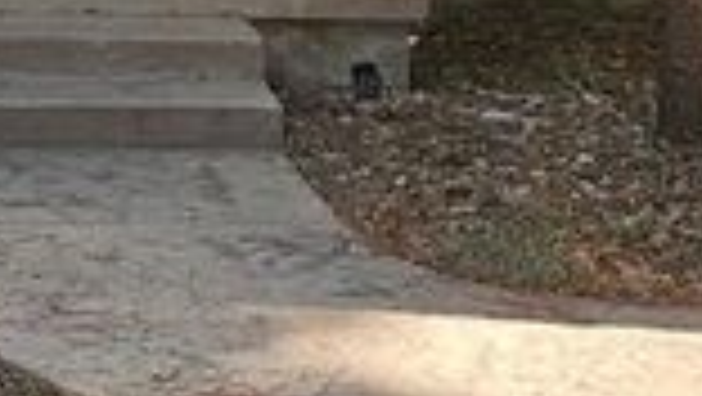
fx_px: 1732
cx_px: -104
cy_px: -171
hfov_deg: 21.5
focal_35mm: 93
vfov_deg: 12.5
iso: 50
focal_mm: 2.2
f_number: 2.2
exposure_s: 1/662
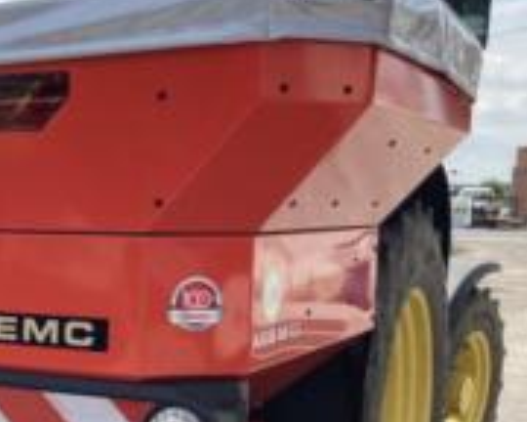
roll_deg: +0.2
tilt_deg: -9.2
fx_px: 1185
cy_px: 341
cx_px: -76
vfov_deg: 19.9
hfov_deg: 23.3
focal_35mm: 76
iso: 20
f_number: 1.8
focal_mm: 3.99
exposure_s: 1/1656
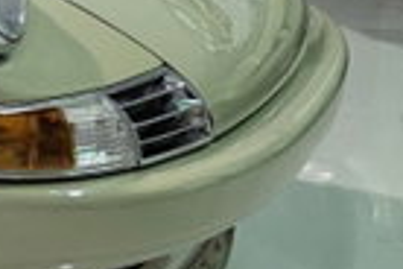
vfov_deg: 7.7
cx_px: -745
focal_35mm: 177
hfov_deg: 9.5
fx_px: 1981
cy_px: -64
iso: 400
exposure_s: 1/120
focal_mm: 6.3
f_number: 1.7
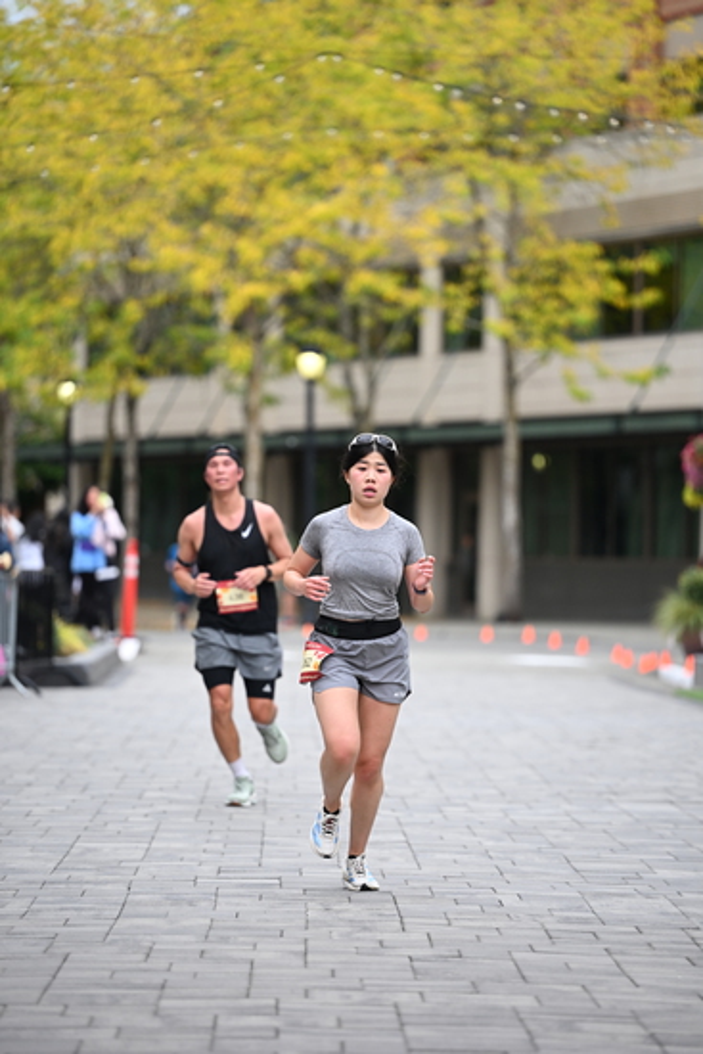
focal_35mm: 160
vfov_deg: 12.8
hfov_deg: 8.6
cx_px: 352
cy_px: 527
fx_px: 4683
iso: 640
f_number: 2.8
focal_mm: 160
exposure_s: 1/2000
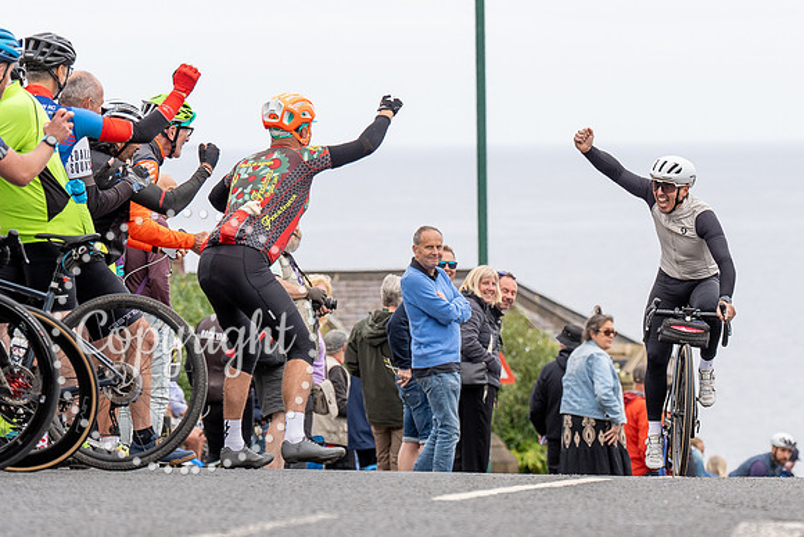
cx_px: 743
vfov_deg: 5.7
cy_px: 213
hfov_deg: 8.6
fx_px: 5352
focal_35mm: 240
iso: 320
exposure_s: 1/1000
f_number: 3.5
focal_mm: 128
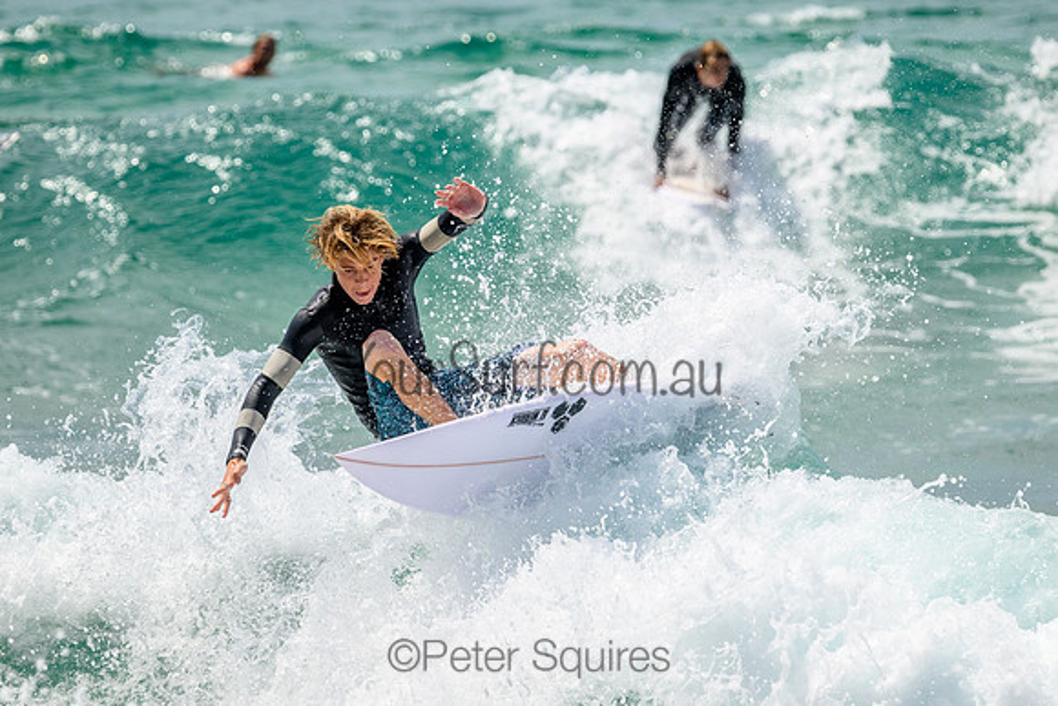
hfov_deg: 3.2
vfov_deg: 2.2
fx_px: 18705
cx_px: 564
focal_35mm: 636
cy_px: 325
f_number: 11
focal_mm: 510
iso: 640
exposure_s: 1/2000
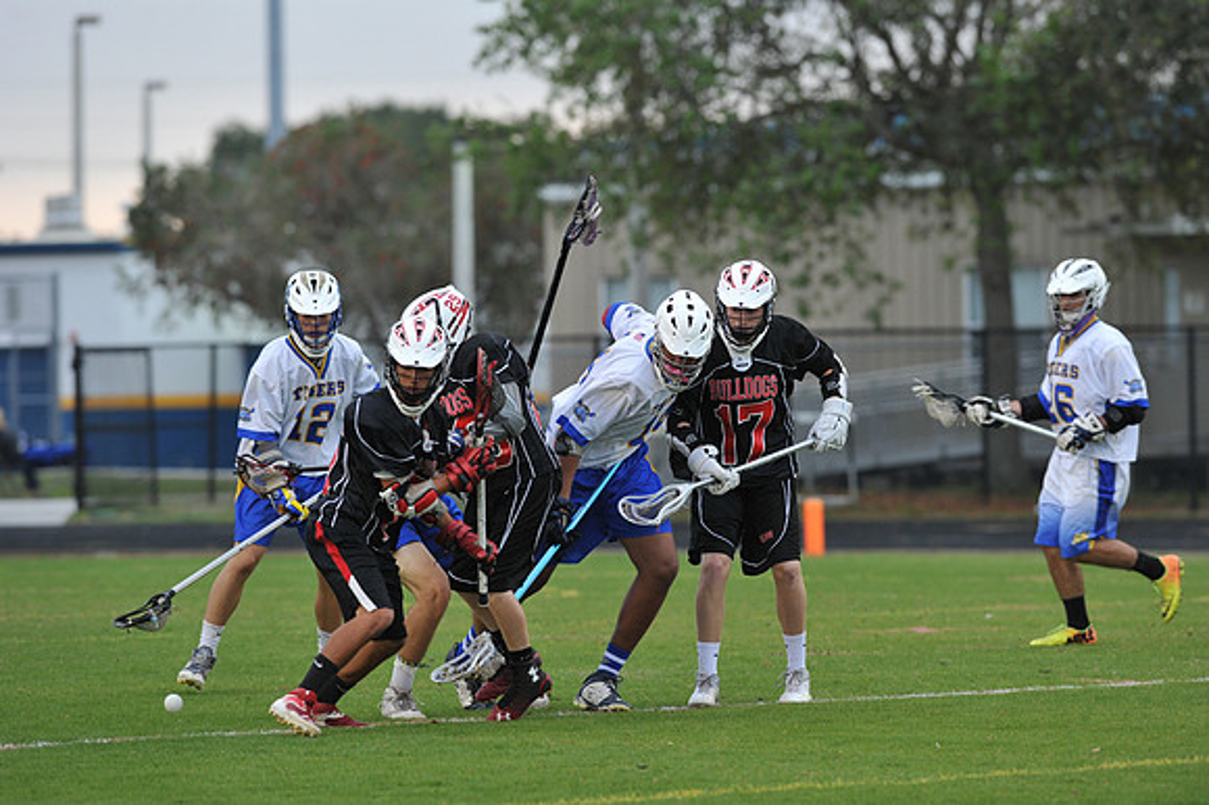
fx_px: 10069
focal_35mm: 300
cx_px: 604
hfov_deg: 6.9
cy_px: 402
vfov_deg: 4.6
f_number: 5
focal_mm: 300
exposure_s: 1/400
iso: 1250
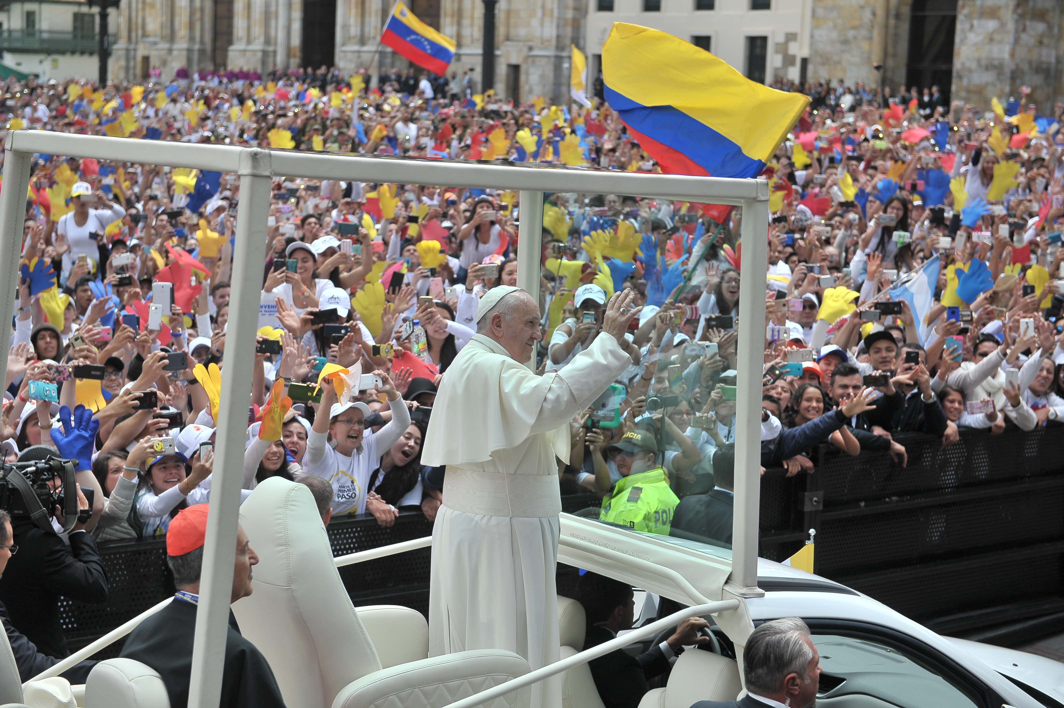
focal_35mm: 70
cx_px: 532
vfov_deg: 19.4
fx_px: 2068
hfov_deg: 28.9
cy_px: 354
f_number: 4
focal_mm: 70
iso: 250
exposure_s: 1/2000
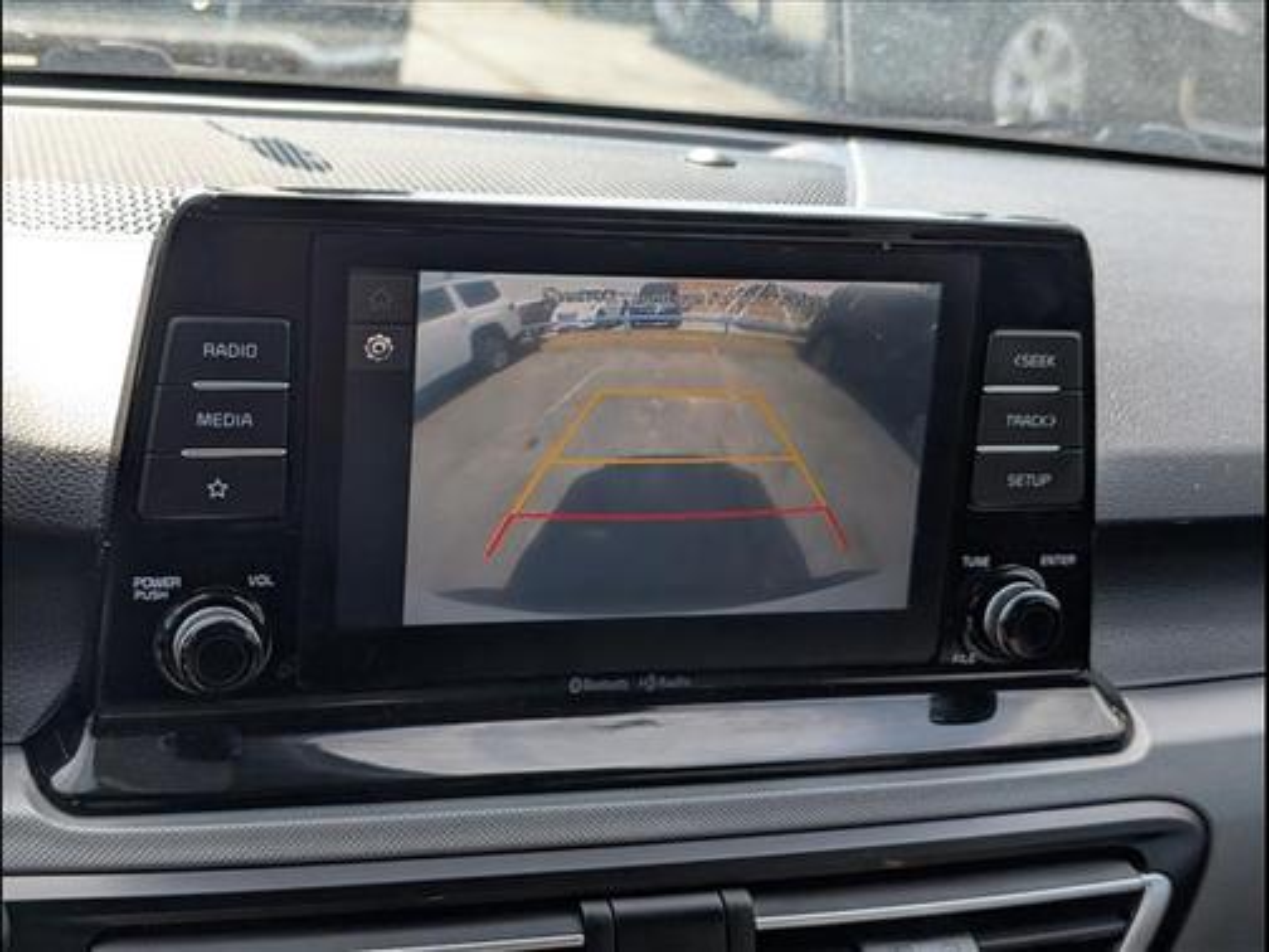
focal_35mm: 49
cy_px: 476
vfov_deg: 29.7
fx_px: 1796
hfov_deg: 38.9
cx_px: 634
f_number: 1.68
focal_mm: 6.9
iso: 19
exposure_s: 1/213
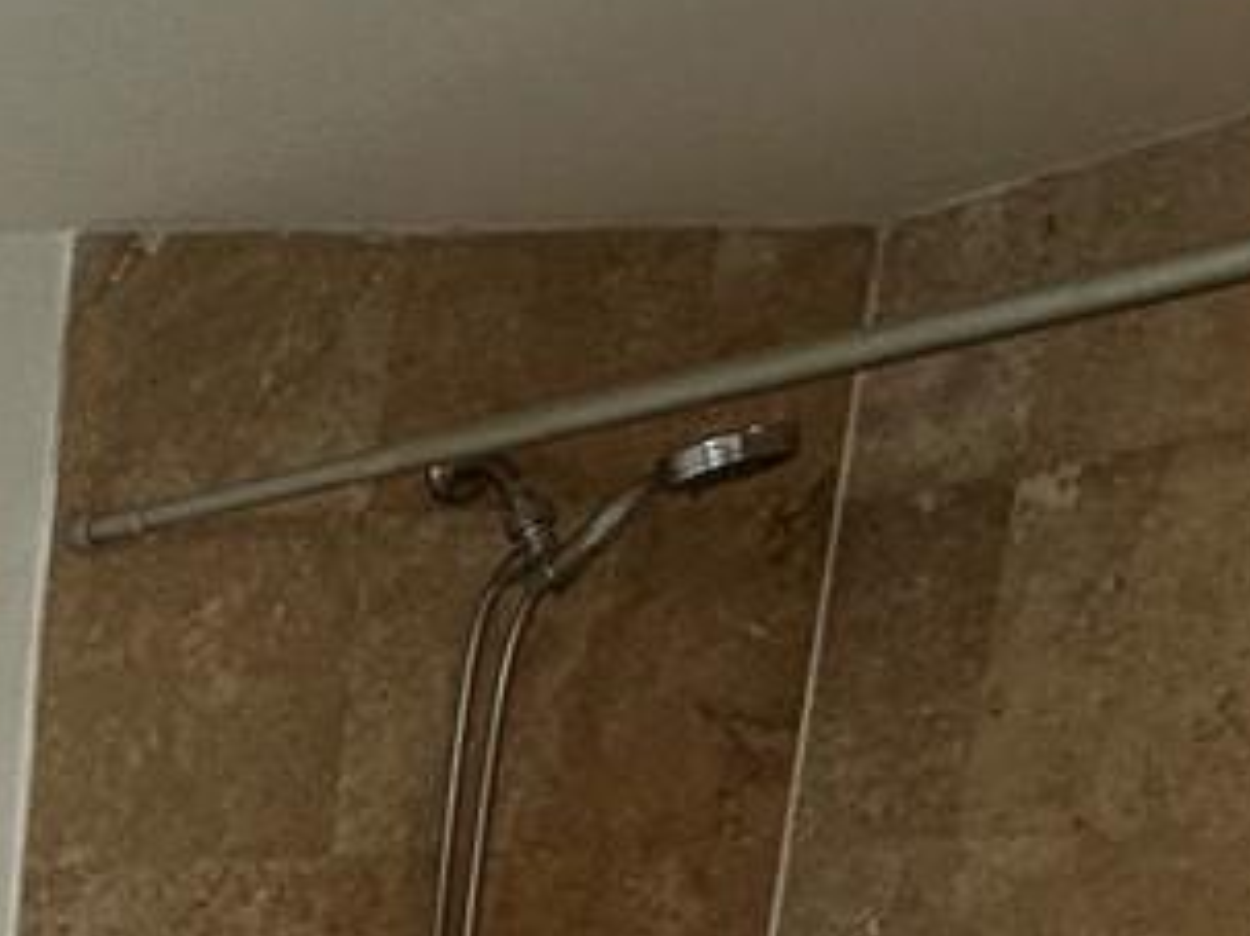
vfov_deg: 16.8
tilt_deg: -15.4
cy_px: 1633
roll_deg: +1.8
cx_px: -1130
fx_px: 2671
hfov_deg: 18.8
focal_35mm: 74
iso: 100
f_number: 2.2
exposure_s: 1/120
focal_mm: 2.22
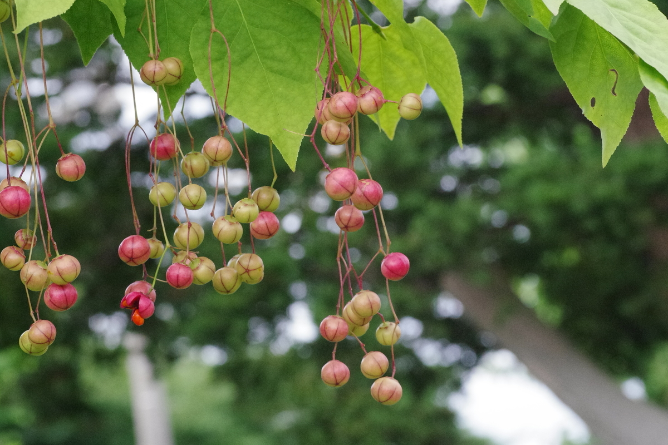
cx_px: 334
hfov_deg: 15.2
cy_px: 222
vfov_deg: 10.2
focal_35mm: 135
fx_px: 2505
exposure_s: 1/1500
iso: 6400
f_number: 8
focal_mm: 90
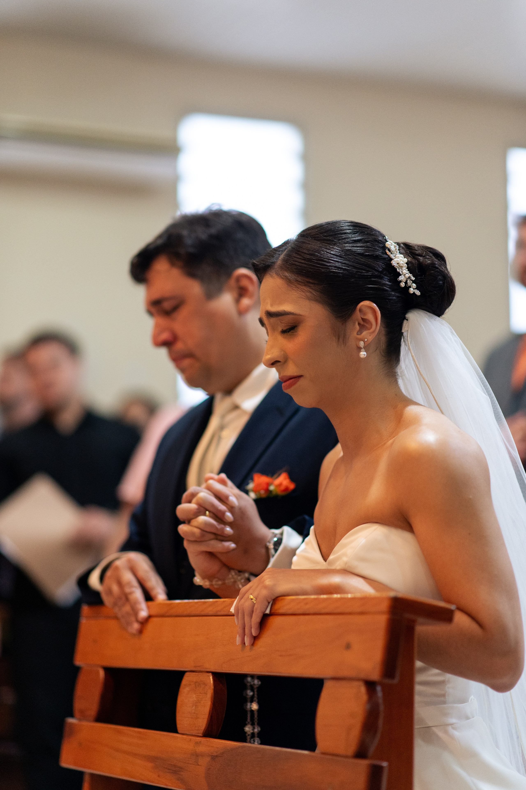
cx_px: 263
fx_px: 1865
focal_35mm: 85
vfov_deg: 23.9
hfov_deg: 16.0
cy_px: 395
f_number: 2
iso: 2500
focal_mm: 85
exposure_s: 1/320
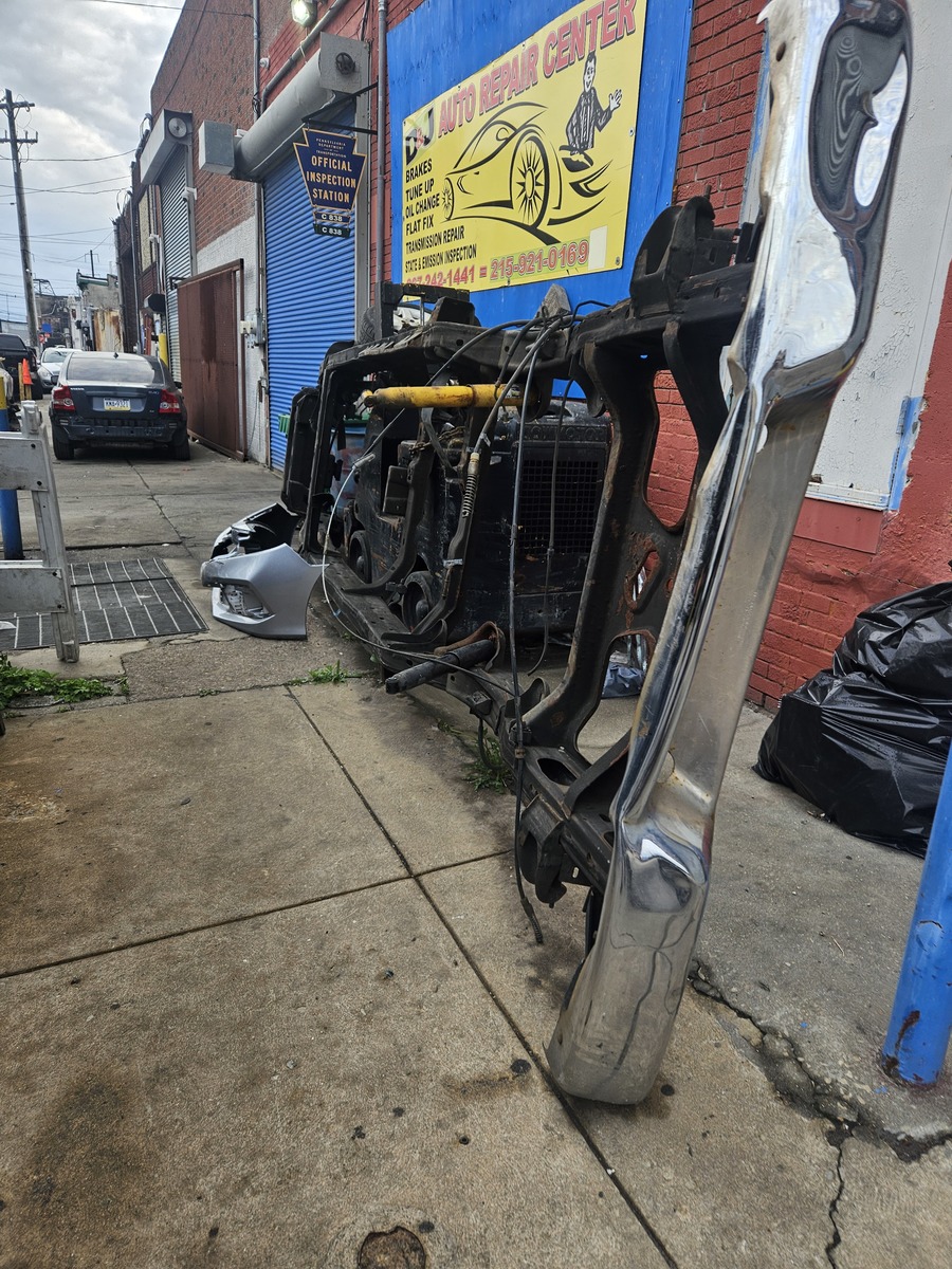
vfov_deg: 73.9
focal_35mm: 23
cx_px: 476
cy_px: 634
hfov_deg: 58.9
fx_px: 843
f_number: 1.8
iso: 25
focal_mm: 5.4
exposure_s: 1/214
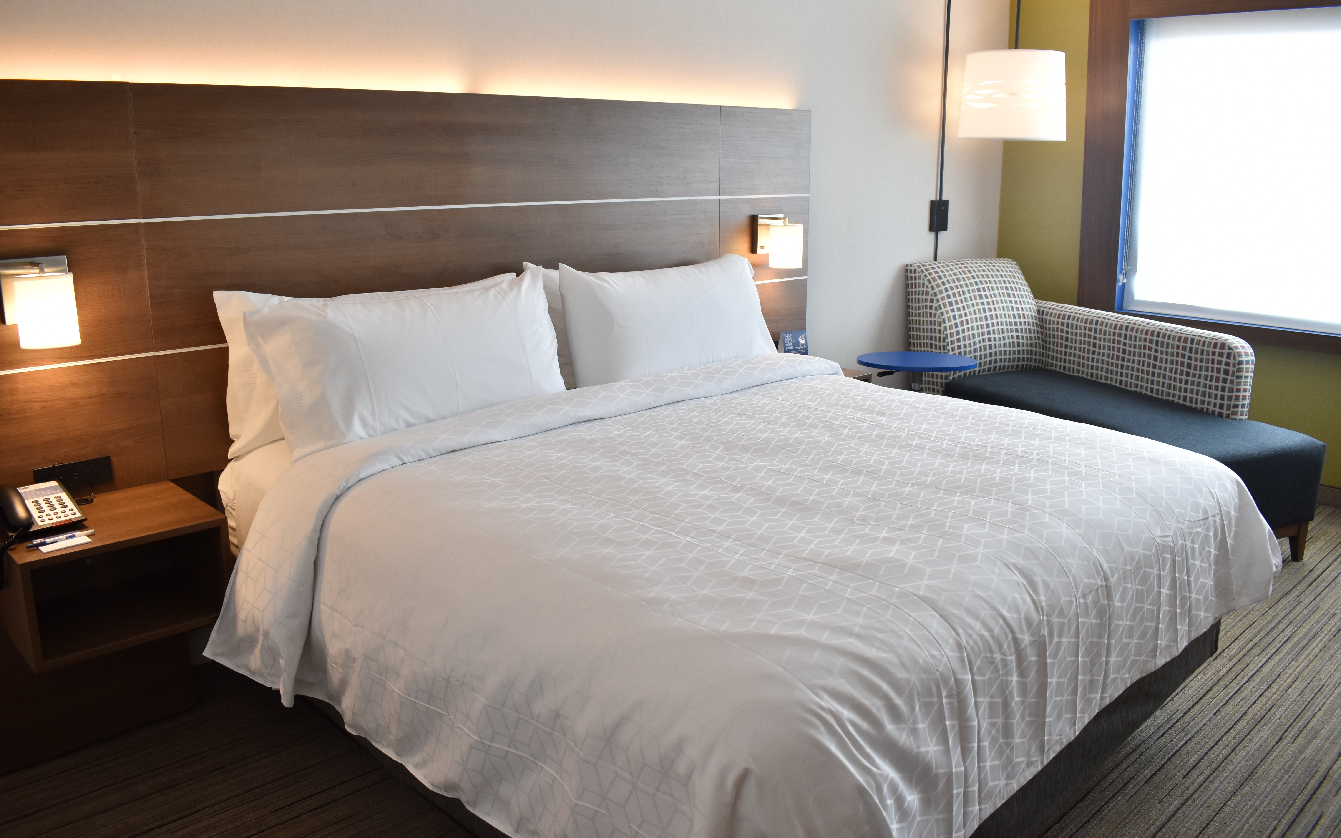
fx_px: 1023
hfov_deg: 66.5
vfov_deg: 44.5
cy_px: 397
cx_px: 666
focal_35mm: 28
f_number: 5.6
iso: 800
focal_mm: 18
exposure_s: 1/125
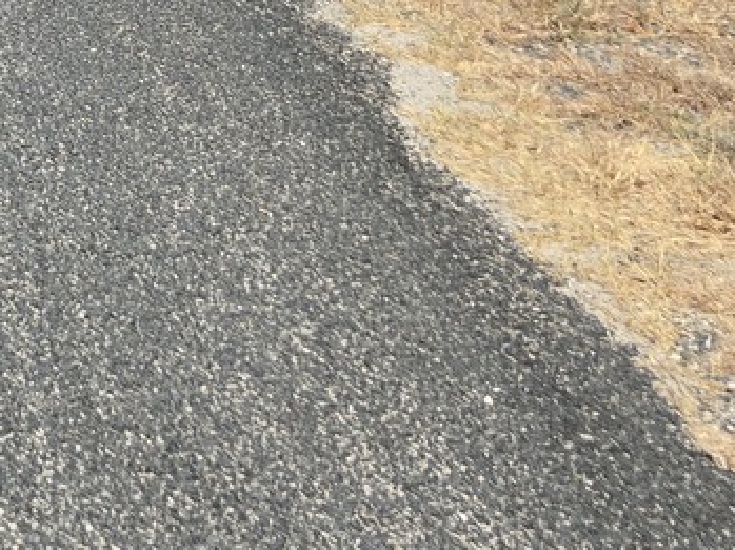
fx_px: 2015
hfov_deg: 17.7
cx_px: -482
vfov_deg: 13.5
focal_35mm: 95
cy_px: -525
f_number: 1.7
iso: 12
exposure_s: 1/769
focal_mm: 6.3
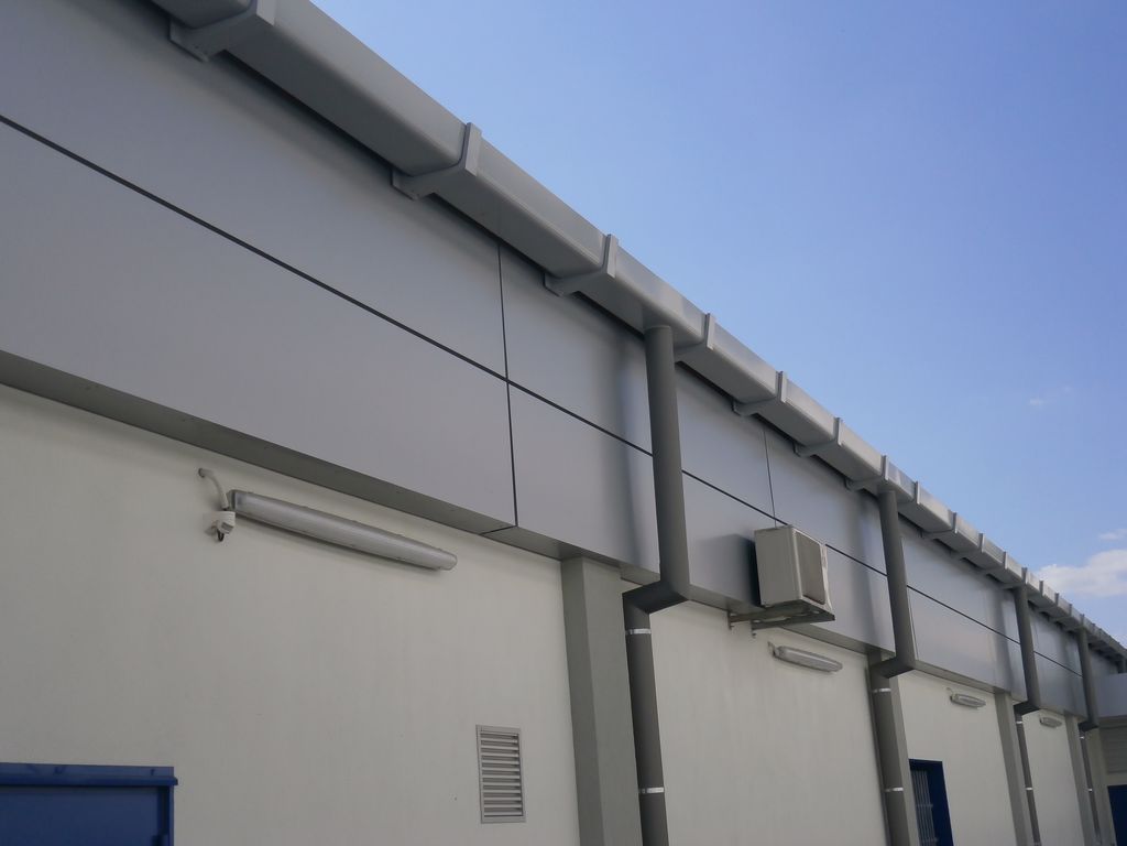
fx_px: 1530
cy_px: 423
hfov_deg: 40.4
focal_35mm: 47
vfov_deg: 30.9
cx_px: 564
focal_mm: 8.3
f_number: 9.7
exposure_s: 1/200
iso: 80
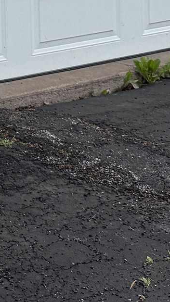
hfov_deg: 8.4
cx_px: -281
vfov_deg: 15.0
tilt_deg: +0.1
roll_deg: +2.7
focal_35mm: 128
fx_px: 1026
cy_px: -204
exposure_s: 1/1553
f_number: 1.78
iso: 100
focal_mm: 6.76
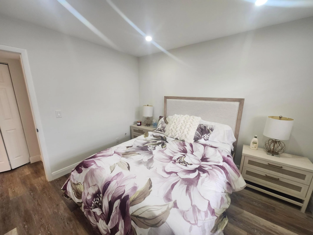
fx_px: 118
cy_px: 118
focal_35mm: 13
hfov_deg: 106.2
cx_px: 156
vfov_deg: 89.9
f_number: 2.2
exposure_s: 1/60
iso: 125
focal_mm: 1.74
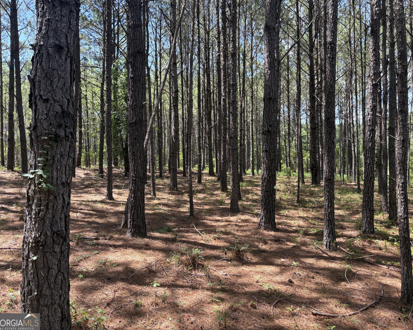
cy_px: 160
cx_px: 216
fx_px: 342
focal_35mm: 28
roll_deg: +1.5
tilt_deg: +1.6
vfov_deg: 51.5
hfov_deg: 62.2
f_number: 1.6
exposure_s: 1/363
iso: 50
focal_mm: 5.96
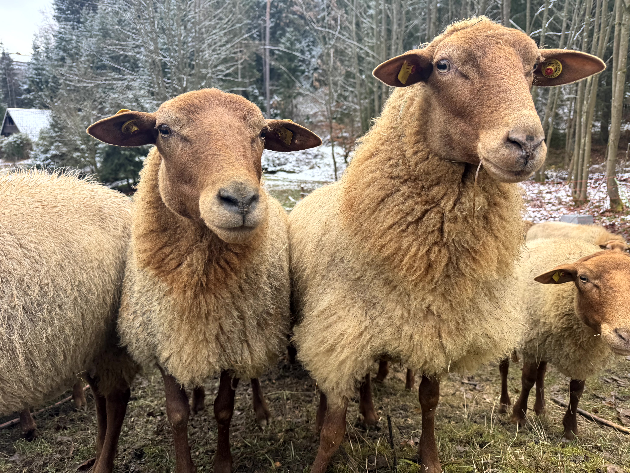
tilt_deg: -10.6
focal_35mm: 24
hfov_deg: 71.6
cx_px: 315
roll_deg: +0.8
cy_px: 236
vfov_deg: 56.8
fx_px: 437
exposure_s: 1/354
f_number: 1.78
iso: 80
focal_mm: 6.76
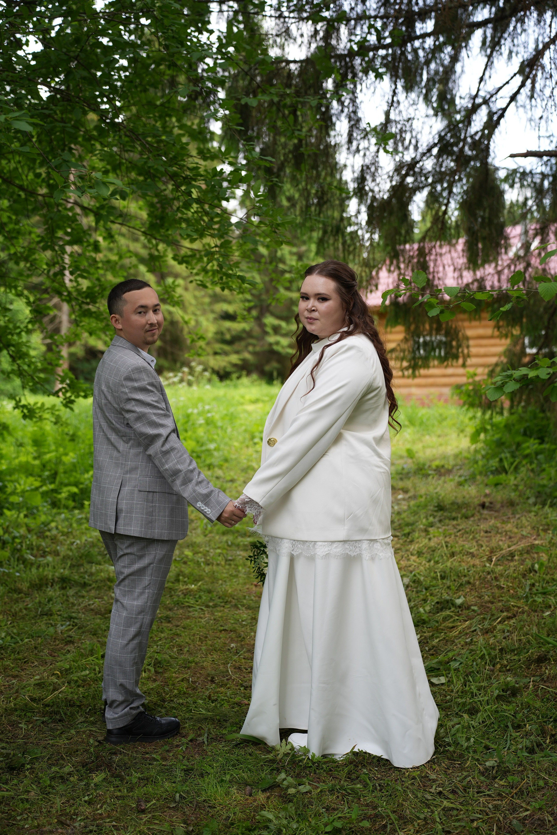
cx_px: 278
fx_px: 998
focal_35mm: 43
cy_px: 418
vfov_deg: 45.4
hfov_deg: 31.2
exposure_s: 1/200
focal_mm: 43
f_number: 2.8
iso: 100
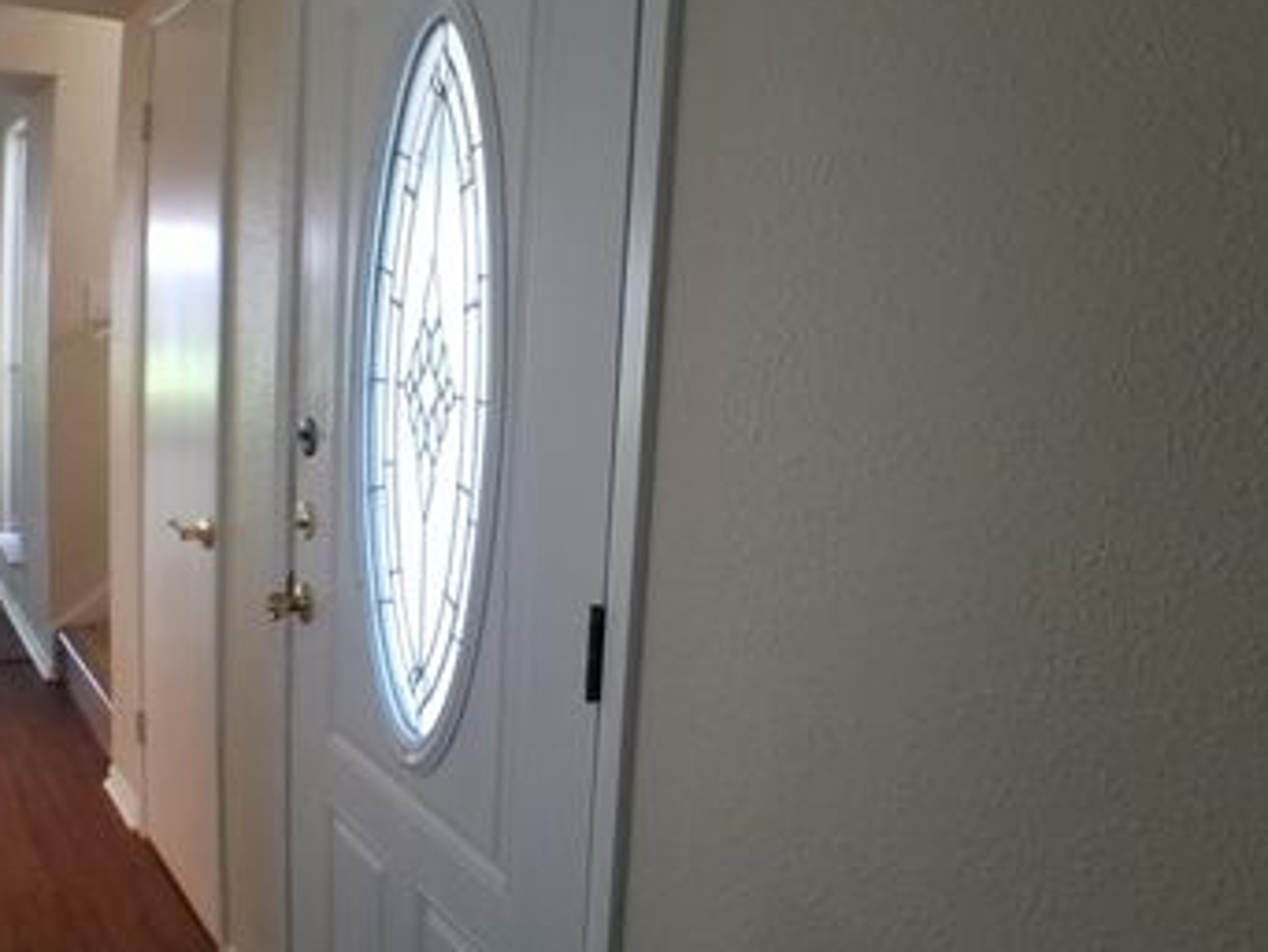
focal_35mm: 38
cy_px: 435
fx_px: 1393
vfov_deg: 37.7
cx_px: 638
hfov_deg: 48.9
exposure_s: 1/60
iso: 160
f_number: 1.7
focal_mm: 4.2
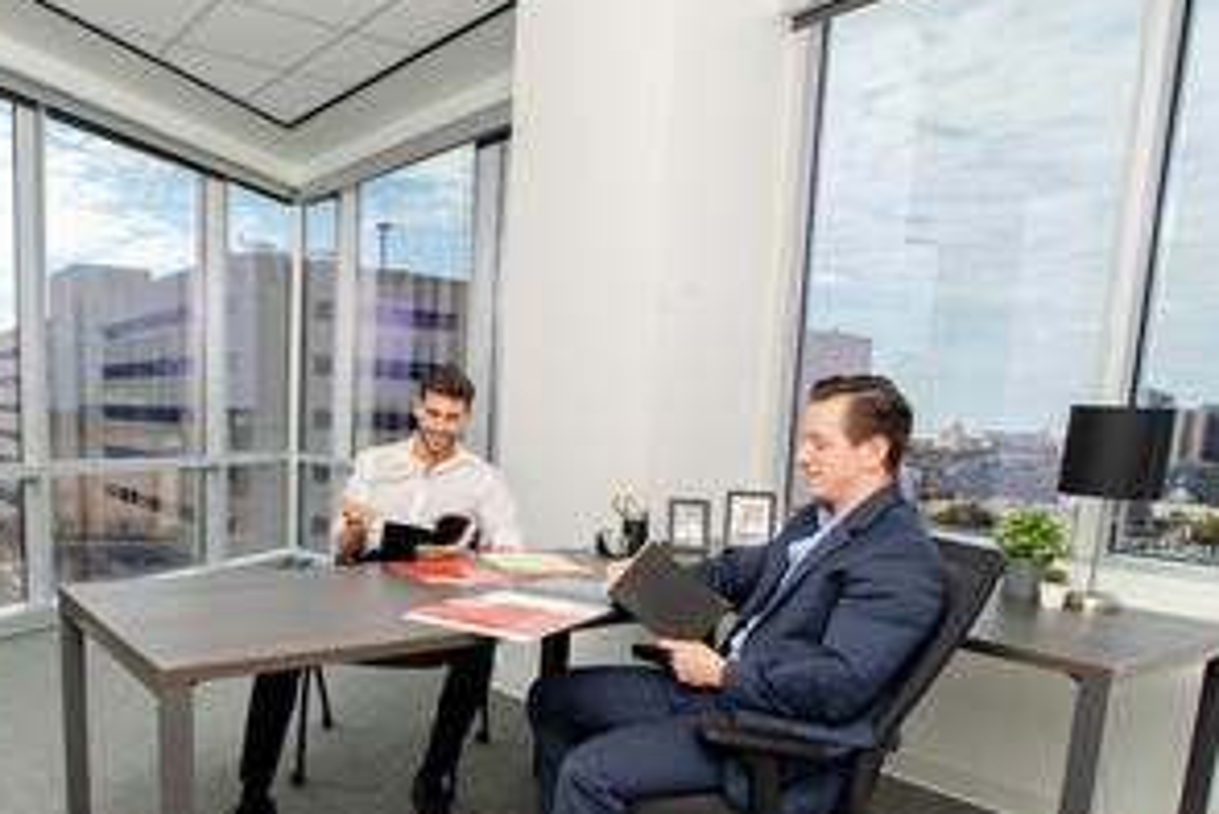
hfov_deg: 67.5
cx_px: 409
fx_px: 881
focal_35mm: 26
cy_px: 545
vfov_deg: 48.7
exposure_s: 1/100
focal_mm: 16
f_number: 9
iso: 100
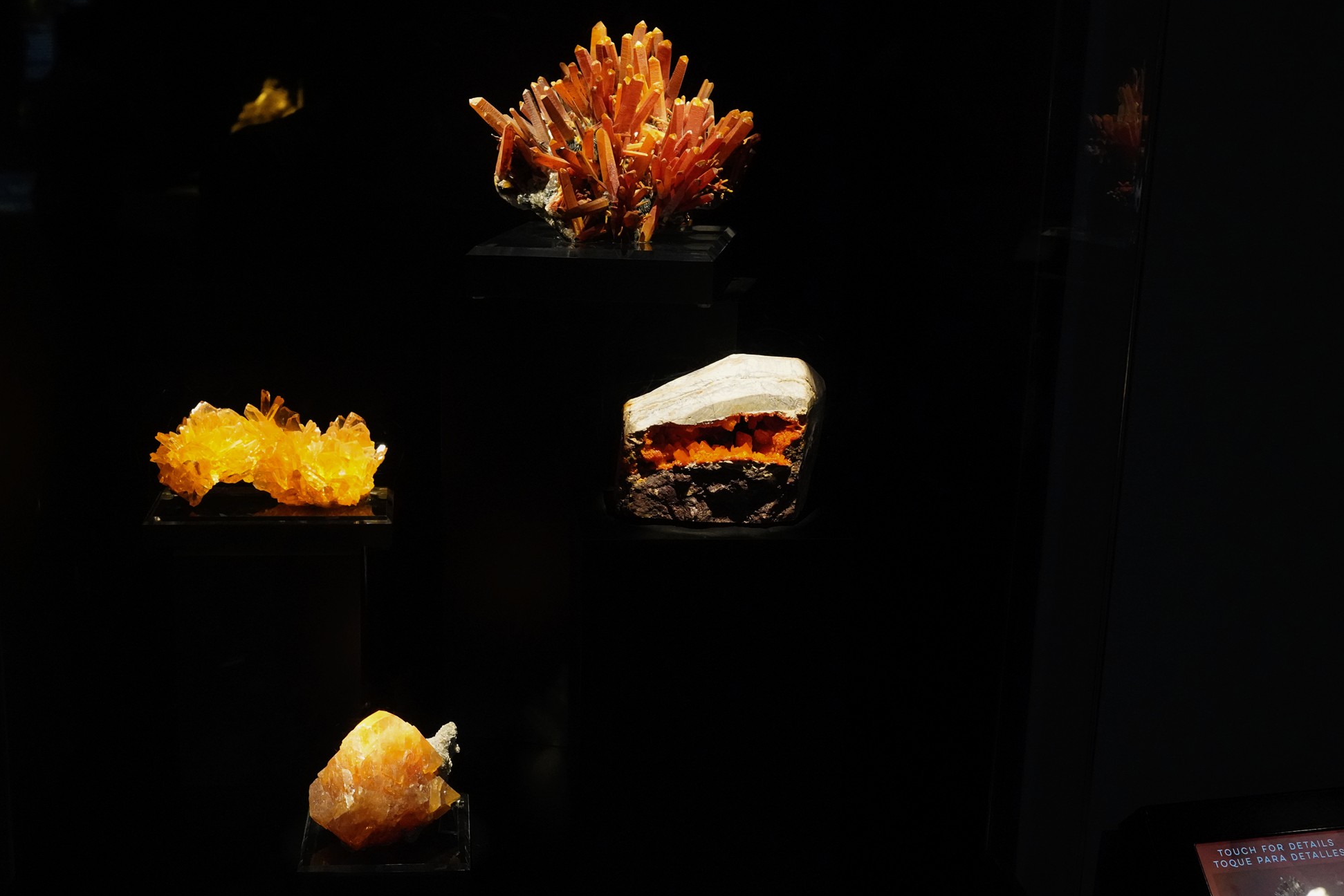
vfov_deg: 37.9
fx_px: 1307
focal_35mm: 35
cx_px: 691
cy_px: 451
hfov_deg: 54.4
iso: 8000
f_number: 7.1
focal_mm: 34
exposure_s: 1/100
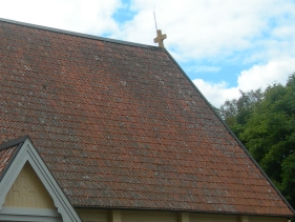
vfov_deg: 13.7
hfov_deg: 17.9
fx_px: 921
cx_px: 16
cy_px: 107
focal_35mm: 108
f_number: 4.8
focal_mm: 7.8
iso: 50
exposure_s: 1/343
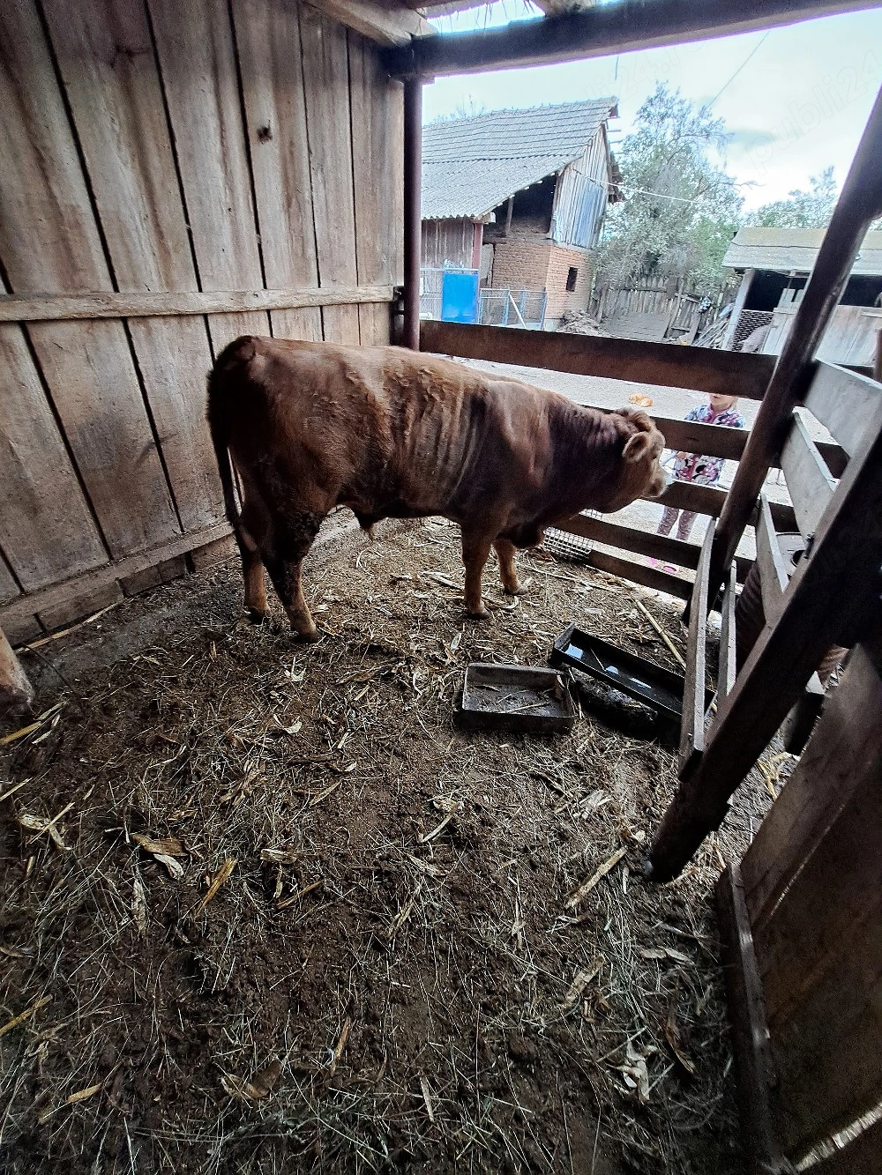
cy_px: 588
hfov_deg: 89.9
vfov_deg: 106.2
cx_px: 441
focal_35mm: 13
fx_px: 442
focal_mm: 1.74
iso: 125
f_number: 2.2
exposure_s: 1/50
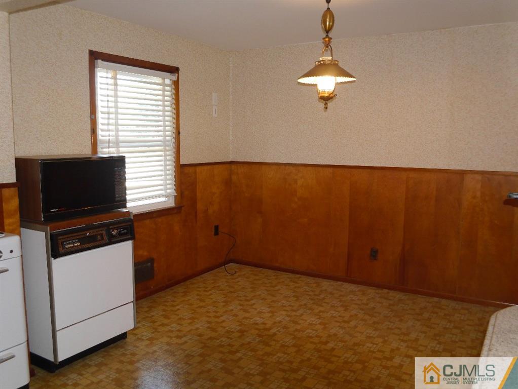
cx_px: 259
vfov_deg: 36.0
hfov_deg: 46.8
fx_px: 599
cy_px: 194
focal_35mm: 40
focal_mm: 20
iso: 800
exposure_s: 1/125
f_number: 4.5
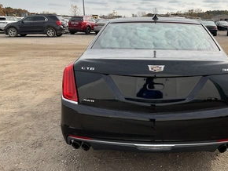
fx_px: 264
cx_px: 150
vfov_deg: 36.0
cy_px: 75
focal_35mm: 40
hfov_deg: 46.1
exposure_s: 1/1534
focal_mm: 3
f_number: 1.8
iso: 25
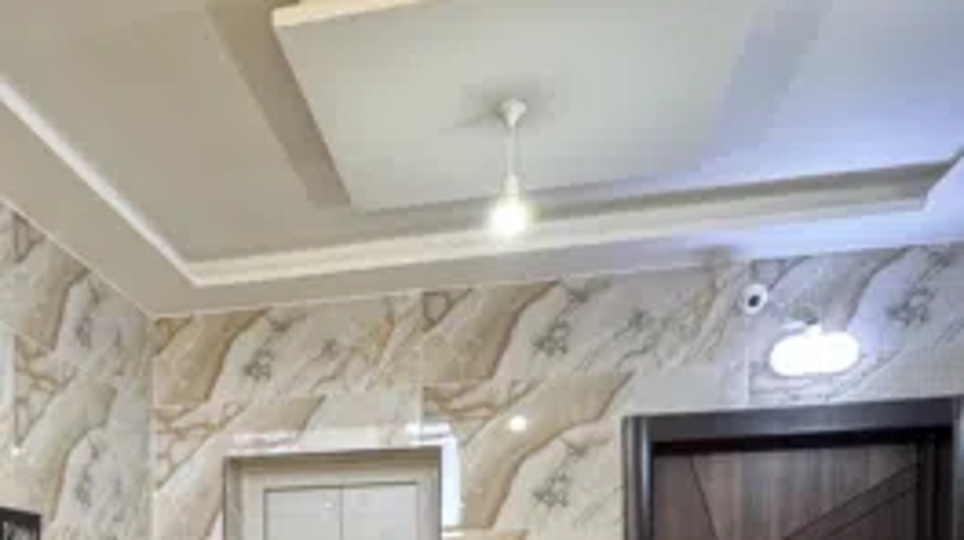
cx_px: 234
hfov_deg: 51.6
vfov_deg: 28.1
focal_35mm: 37
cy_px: 639
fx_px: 945
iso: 200
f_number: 2.2
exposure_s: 1/50
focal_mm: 2.22
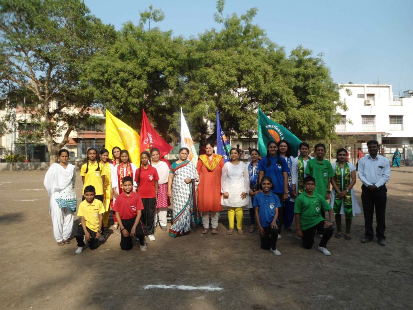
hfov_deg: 67.3
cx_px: 206
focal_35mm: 26
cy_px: 155
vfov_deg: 53.1
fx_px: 310
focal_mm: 4.7
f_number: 2.8
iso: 80
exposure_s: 1/800
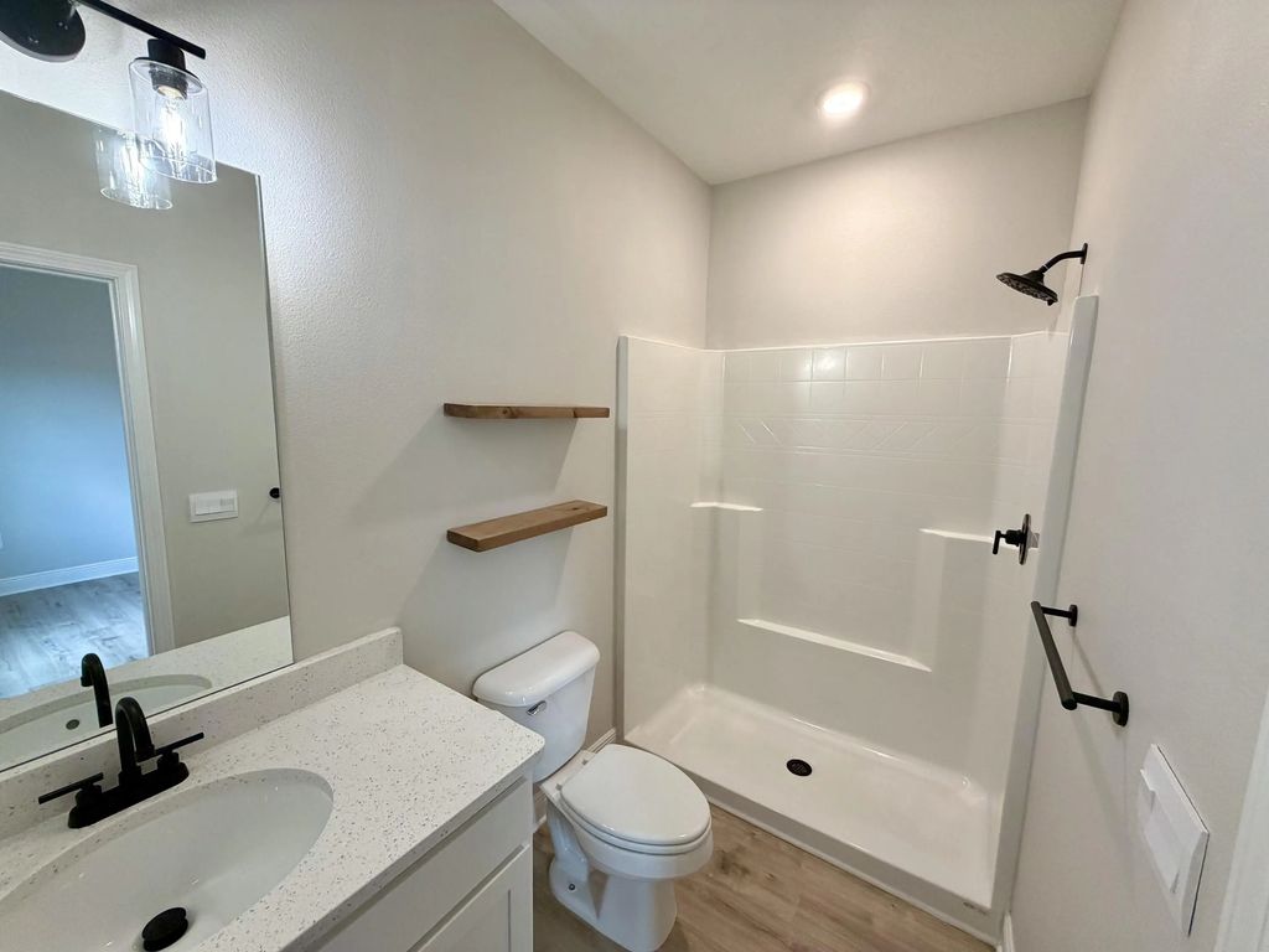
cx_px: 634
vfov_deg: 85.7
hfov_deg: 102.1
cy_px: 476
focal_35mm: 14
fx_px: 513
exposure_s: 1/120
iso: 200
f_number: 2.2
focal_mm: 2.22
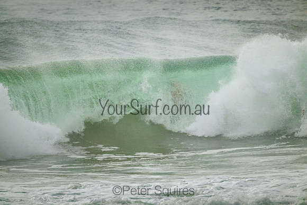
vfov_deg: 1.7
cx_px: 154
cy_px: 102
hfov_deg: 2.6
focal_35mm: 800
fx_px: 6823
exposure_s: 1/2500
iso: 1400
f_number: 11
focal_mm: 800
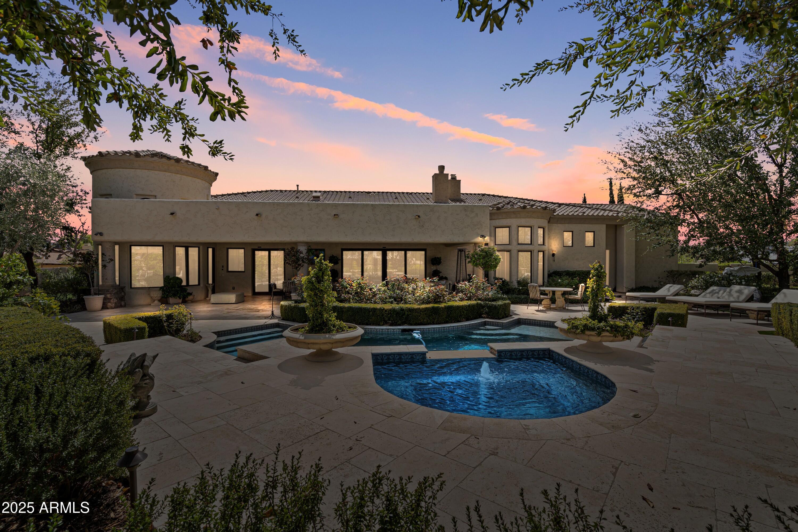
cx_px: 399
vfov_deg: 73.7
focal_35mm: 16
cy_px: 266
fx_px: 355
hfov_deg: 96.7
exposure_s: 1/50
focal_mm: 16
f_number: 9
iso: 100
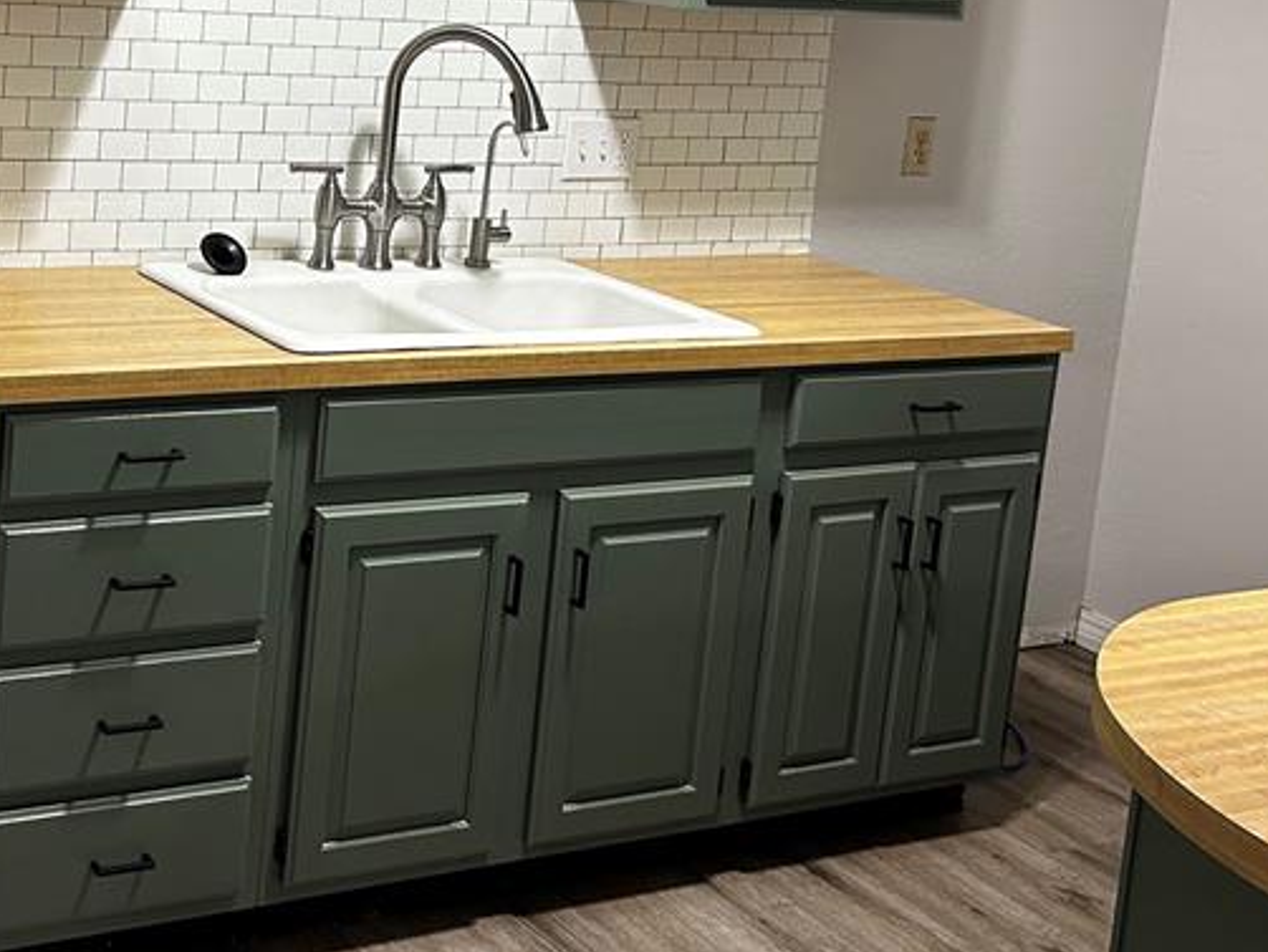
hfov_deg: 34.5
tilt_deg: -8.2
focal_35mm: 53
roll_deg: -3.6
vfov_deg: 26.8
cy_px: 146
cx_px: 172
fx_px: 1942
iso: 160
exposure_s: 1/60
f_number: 1.5
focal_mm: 5.7
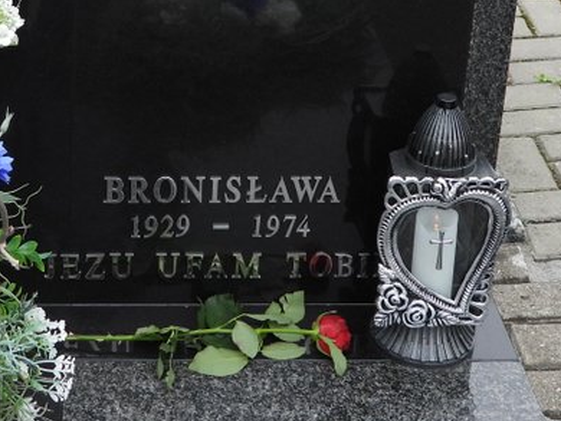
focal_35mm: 84
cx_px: 134
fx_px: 1362
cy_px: -27
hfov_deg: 23.0
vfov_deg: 17.1
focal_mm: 5.8
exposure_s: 1/250
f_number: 3.2
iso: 100
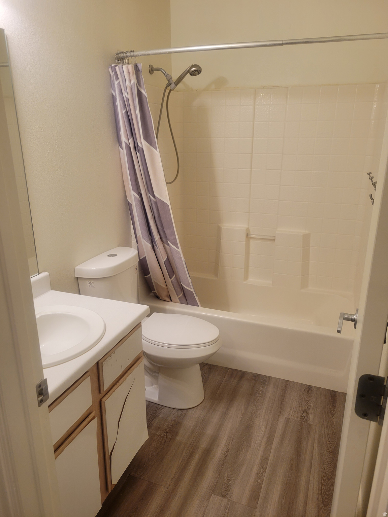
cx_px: 194
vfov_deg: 67.3
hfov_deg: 53.1
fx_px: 389
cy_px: 258
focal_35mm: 26
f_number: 1.8
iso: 160
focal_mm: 5.4
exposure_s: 1/120
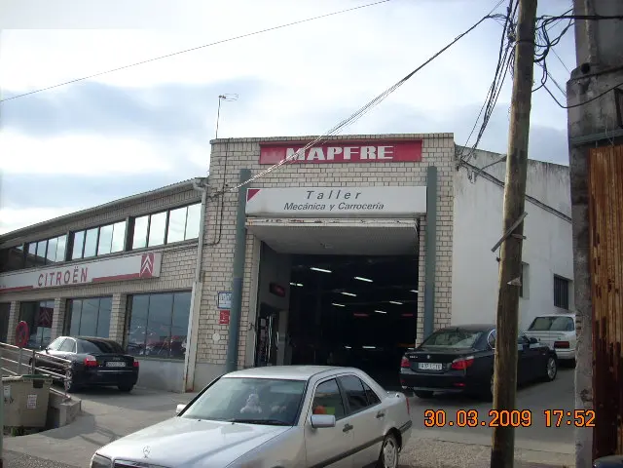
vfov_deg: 38.7
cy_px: 234
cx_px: 312
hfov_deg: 50.1
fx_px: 666
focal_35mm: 37
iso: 64
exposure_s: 1/142
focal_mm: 6.2
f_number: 5.6
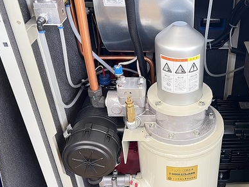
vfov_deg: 33.5
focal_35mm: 43
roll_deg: -0.7
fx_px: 309
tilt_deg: -36.3
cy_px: 112
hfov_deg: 42.4
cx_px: 190
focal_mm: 5.7
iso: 320
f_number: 1.5
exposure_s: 1/60
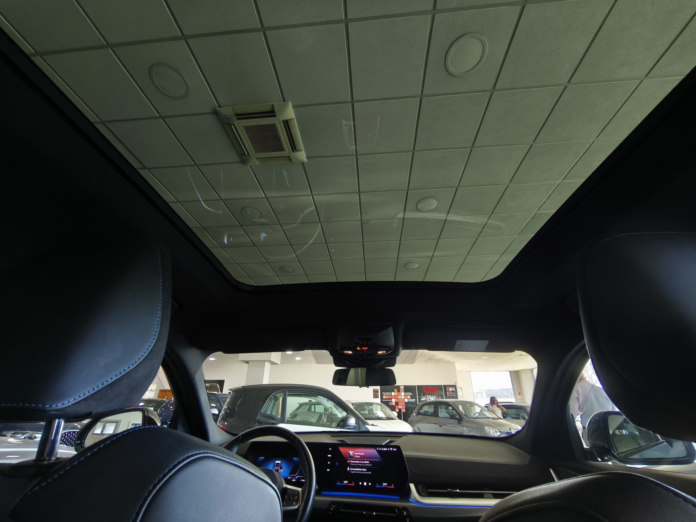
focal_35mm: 15
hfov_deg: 98.2
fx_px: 302
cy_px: 261
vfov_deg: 81.7
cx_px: 348
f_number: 2.2
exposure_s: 1/33.3
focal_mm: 1.91
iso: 500
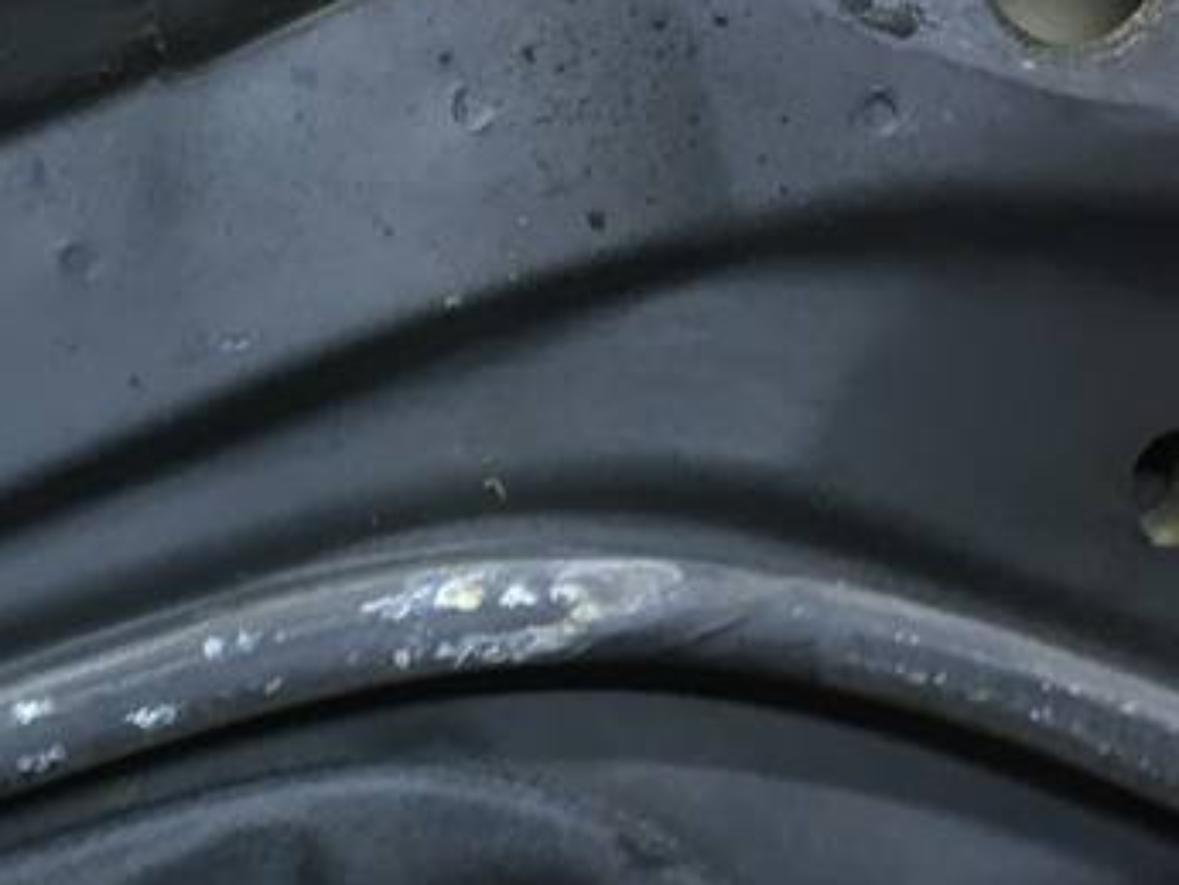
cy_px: 618
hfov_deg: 22.0
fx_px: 2930
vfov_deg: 17.1
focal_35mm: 86
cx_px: 44
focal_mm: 4.15
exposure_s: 1/33
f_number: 2.2
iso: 80
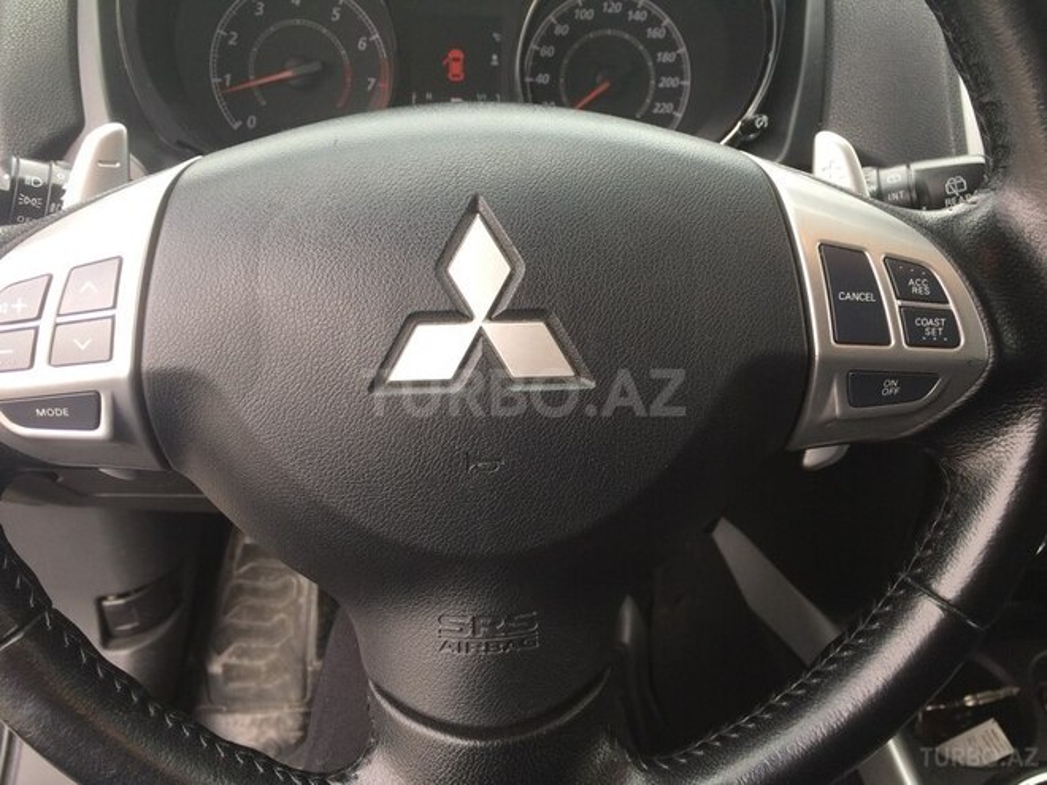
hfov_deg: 61.7
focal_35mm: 29
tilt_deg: -33.0
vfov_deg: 48.2
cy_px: 392
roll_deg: -3.5
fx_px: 877
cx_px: 524
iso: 40
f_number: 2.2
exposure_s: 1/100
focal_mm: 4.15
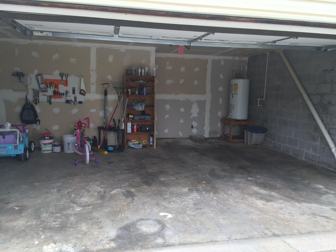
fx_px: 281
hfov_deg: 61.7
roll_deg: -0.9
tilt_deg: -6.3
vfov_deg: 48.2
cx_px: 168
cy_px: 126
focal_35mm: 29
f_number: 2.2
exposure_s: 1/250
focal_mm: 4.15
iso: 32
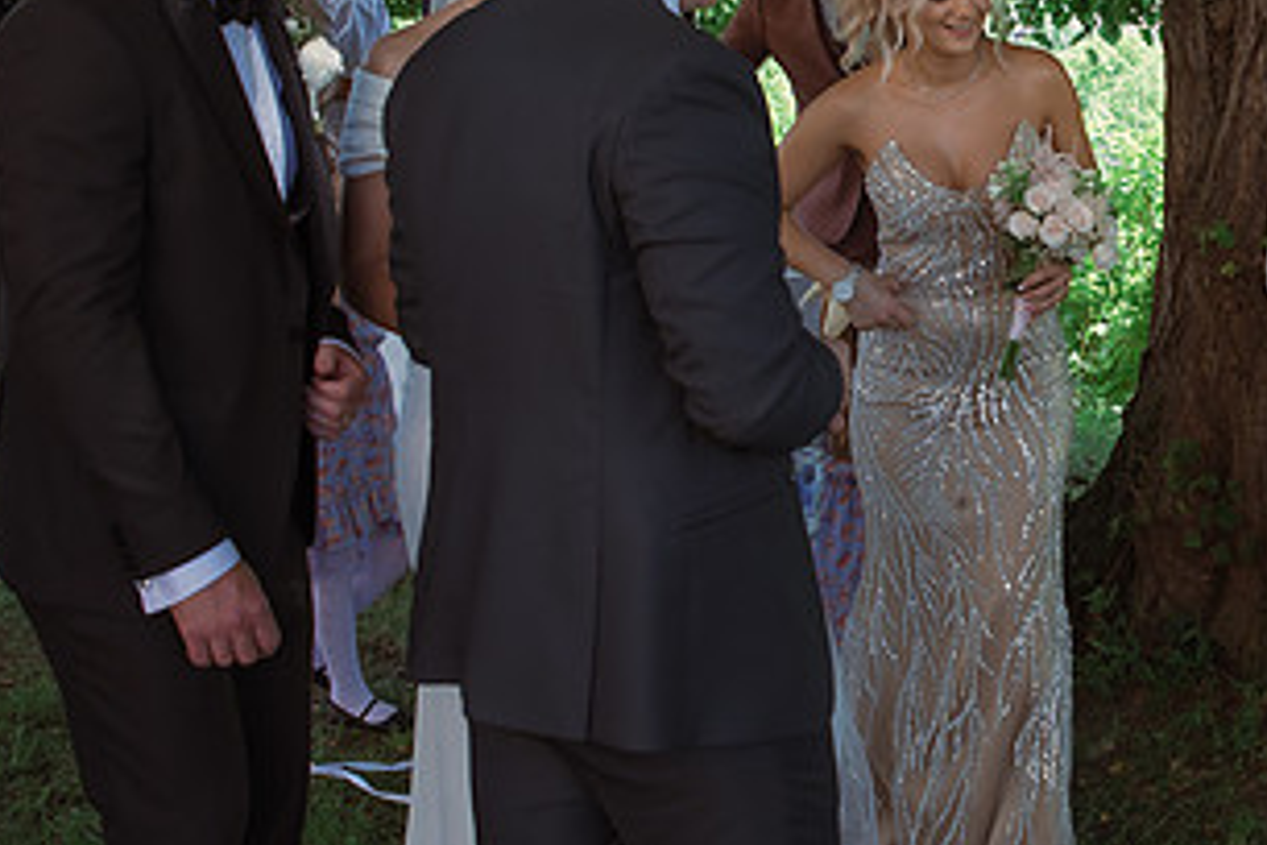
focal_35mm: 62
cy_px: 273
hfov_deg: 30.5
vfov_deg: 21.8
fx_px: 2182
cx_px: 1213
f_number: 4.5
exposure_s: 1/320
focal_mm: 24
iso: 320
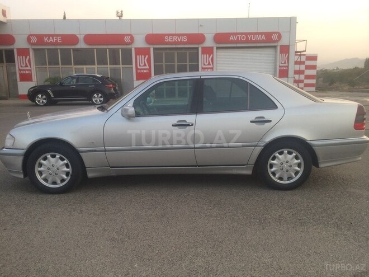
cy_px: 138
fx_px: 309
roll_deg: -1.2
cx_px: 184
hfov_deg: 61.7
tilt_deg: -8.9
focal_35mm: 29
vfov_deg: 48.2
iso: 50
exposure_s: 1/100
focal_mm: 4.15
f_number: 2.2
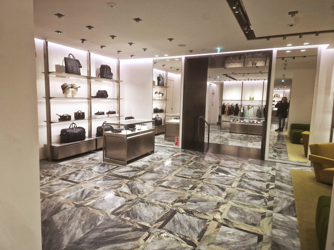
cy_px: 125
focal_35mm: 23
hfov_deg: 73.9
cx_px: 167
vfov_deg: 58.9
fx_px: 222
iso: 80
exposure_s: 1/180
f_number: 1.8
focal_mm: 6.4
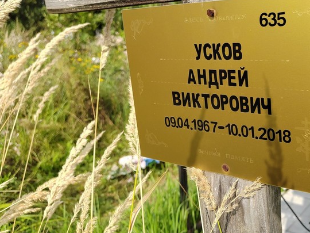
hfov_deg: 45.4
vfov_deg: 35.8
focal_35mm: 40
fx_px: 358
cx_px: 228
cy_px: 94
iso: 100
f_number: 1.9
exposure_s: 1/970
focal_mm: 5.52
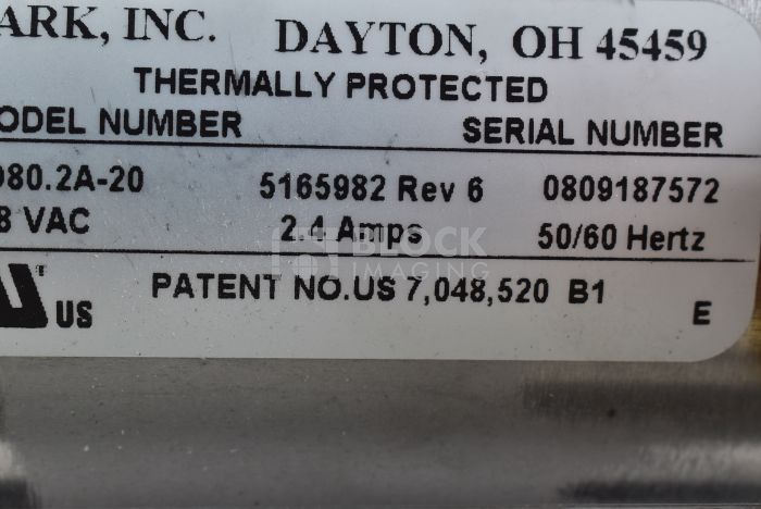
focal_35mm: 82
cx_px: 380
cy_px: 254
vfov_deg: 16.6
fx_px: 1745
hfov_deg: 24.6
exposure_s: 1/160
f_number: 11
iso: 400
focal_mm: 55
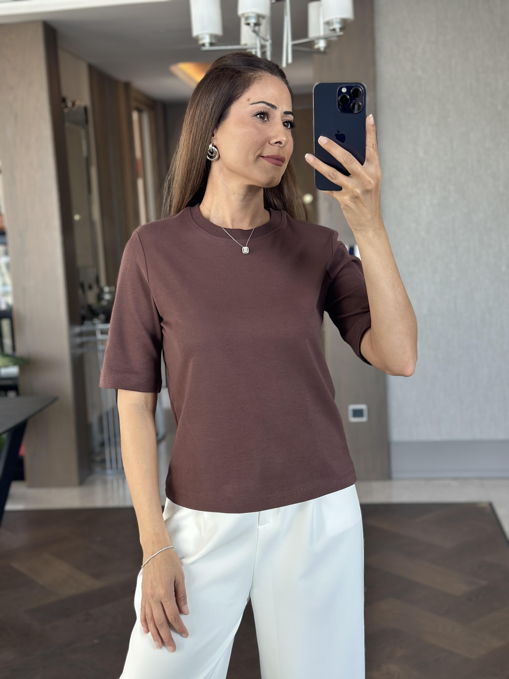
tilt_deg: -19.6
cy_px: 340
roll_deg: +3.7
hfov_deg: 30.3
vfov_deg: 39.7
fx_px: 941
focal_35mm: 48
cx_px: 254
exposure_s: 1/80
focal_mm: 6.86
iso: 125
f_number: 1.78
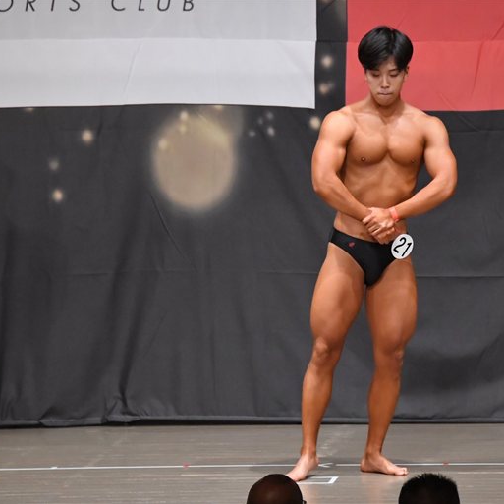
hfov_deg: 6.1
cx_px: 336
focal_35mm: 289
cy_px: 252
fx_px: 4761
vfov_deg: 6.1
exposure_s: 1/400
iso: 6400
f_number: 5.6
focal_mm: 150
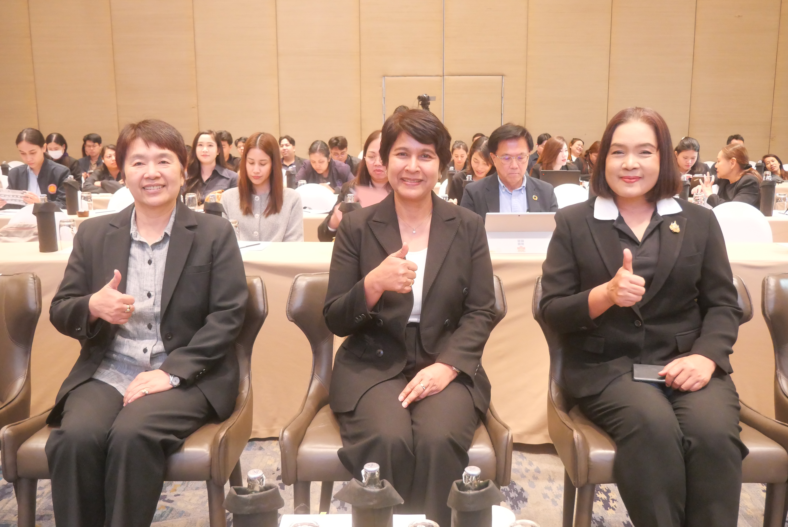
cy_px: 264
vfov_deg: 37.9
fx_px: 767
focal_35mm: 35
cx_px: 394
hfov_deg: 54.4
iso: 3200
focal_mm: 17
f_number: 3.8
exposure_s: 1/25
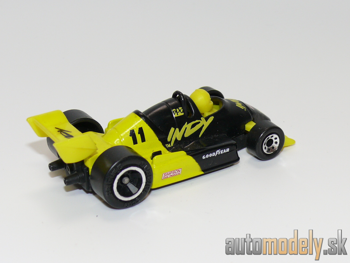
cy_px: 132
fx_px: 981
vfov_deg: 15.2
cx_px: 175
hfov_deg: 20.2
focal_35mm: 97
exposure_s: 1/30
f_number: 4
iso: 100
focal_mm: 13.2
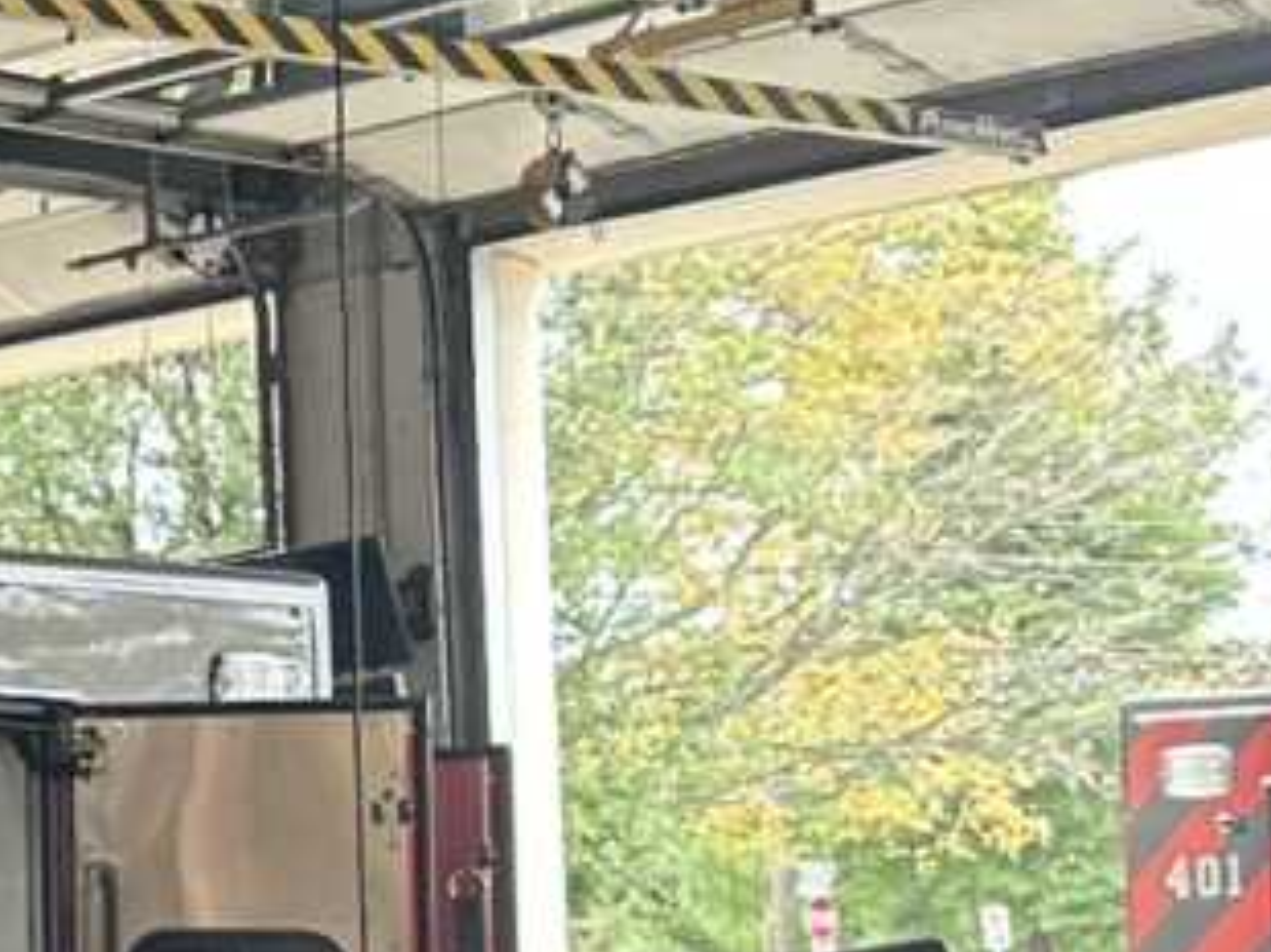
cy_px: 509
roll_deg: -0.8
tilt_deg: +7.4
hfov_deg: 14.7
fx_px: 4549
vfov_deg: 11.9
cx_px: -697
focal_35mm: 124
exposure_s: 1/103
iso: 125
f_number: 1.78
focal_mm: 6.86
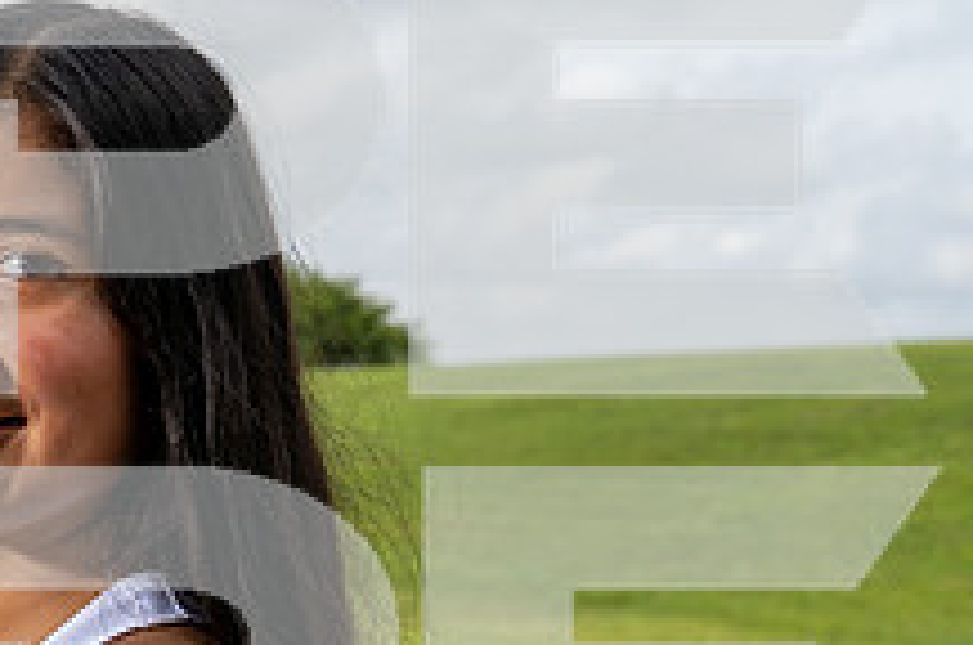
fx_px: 4048
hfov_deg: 13.3
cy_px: 705
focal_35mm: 150
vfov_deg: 9.0
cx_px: -202
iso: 100
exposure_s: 1/250
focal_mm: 56
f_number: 8
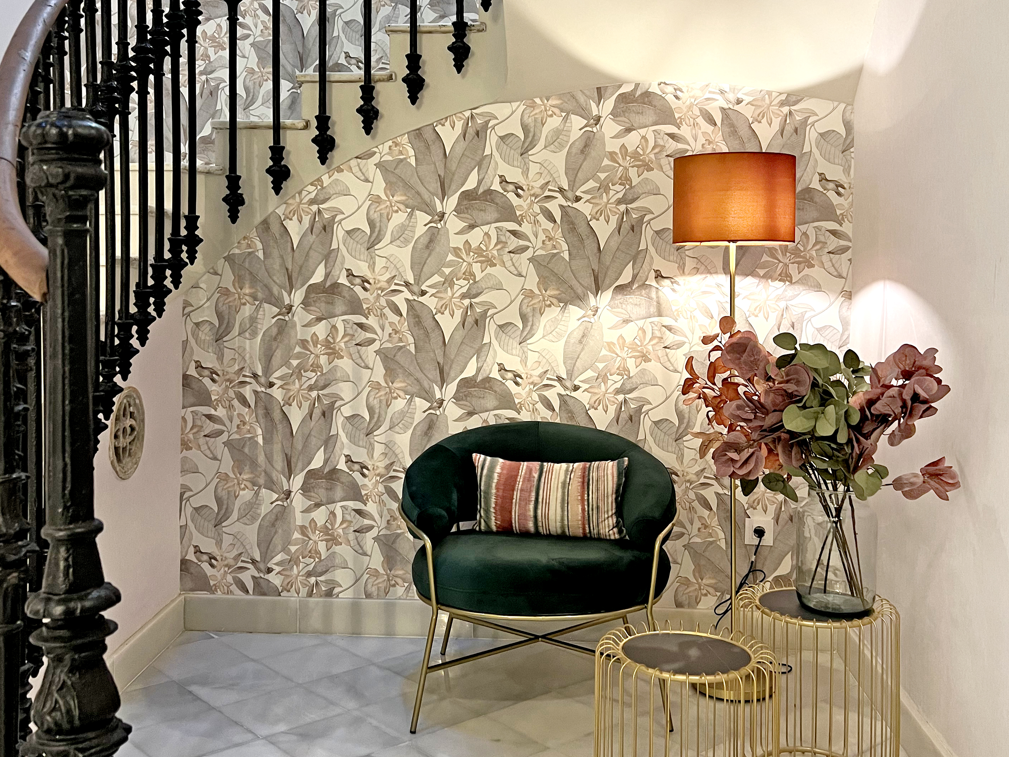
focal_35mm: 37
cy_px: 299
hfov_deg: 50.1
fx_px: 1079
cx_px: 495
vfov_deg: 38.5
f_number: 1.5
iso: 250
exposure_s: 1/50
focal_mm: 5.7
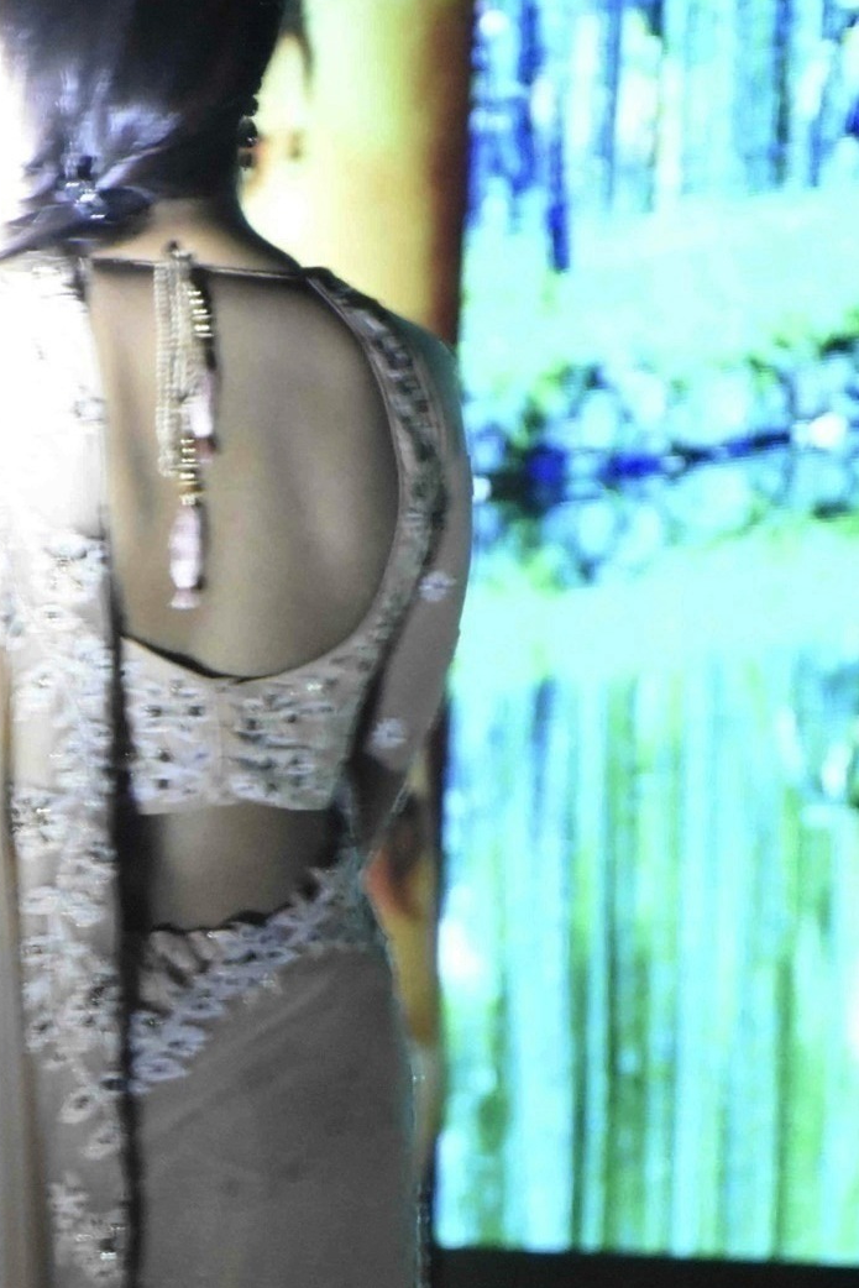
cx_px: -4
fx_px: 9731
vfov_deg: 7.6
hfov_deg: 5.0
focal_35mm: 272
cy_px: 1156
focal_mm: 90
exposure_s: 1/100
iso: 10000
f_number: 6.3
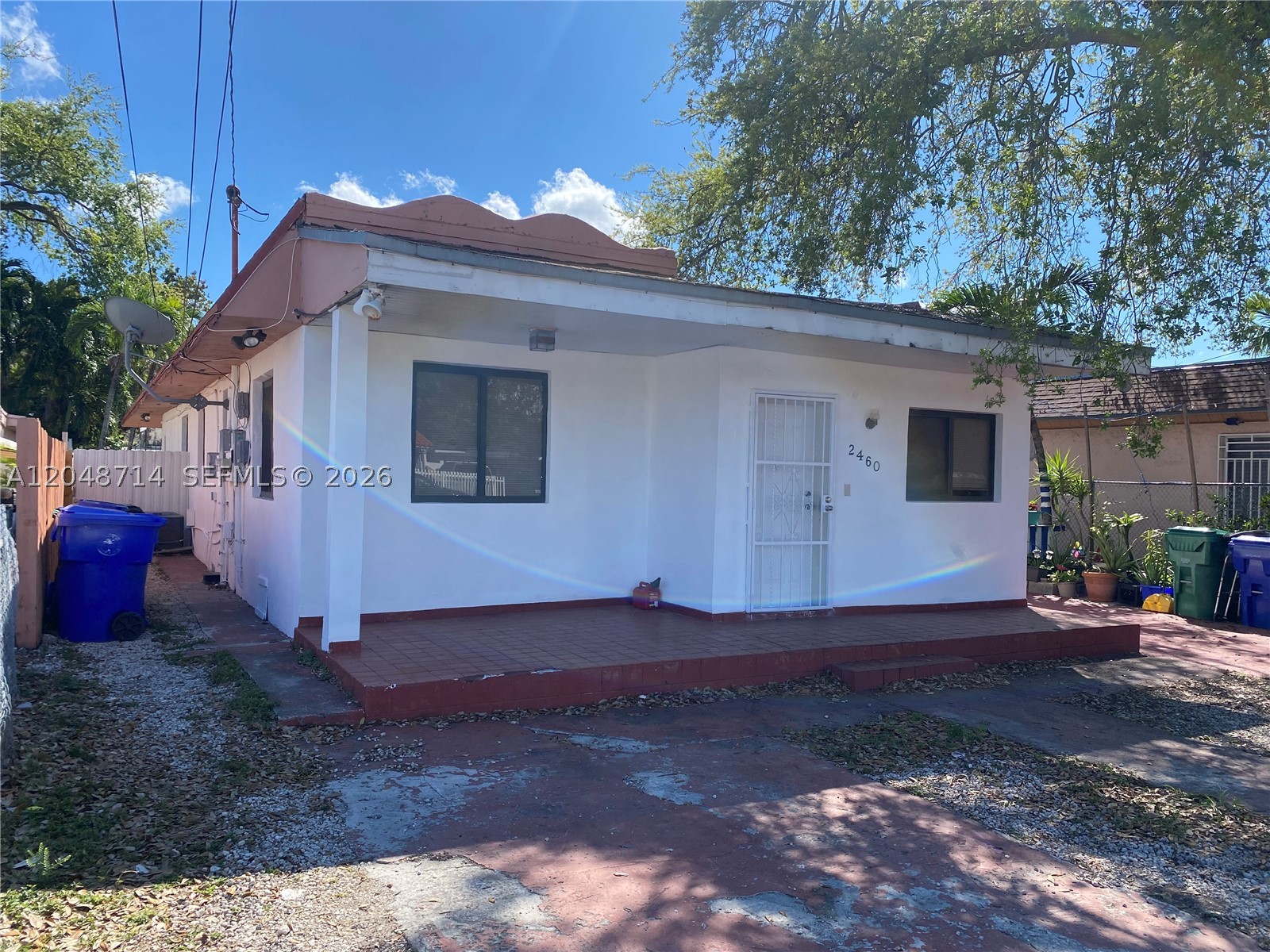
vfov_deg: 53.1
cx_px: 635
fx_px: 954
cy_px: 476
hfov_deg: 67.3
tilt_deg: +0.4
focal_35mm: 26
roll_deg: -1.6
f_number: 1.8
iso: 32
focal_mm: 4.25
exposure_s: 1/1701
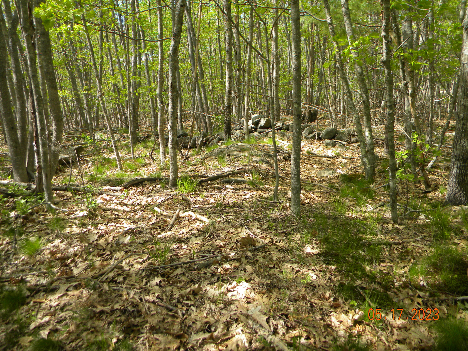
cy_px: 176
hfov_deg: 63.4
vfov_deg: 49.7
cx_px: 234
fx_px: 379
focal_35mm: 28
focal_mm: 5
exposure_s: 1/90.4
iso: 80
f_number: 3.5
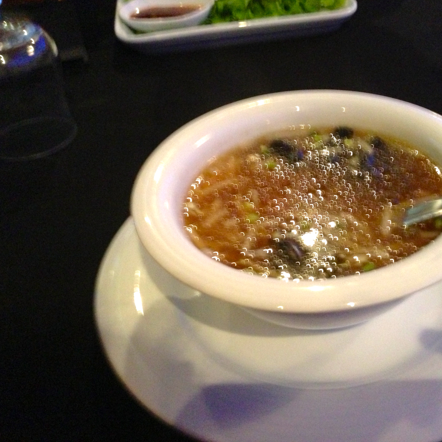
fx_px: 563
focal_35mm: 39
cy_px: 221
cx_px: 287
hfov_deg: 42.4
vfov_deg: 42.8
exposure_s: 1/15
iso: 800
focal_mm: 4.13
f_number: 2.4
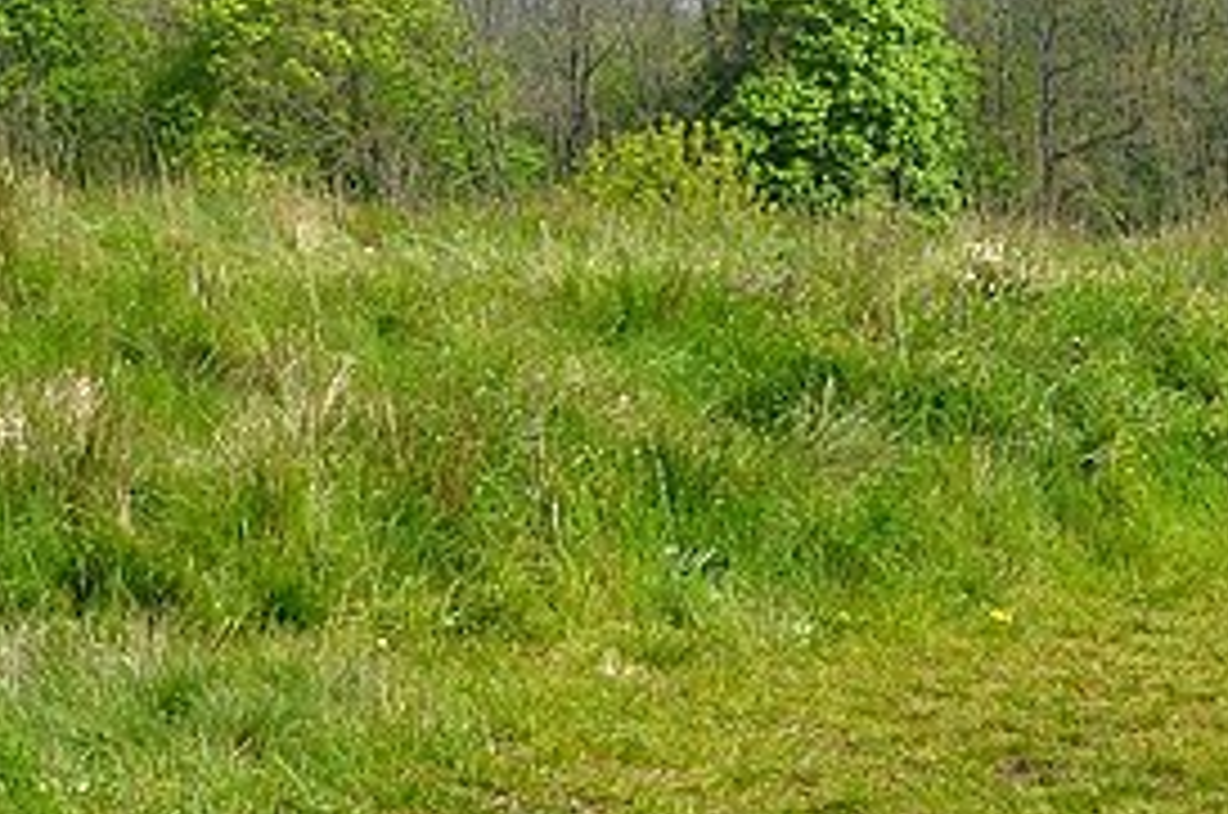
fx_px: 4210
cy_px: 220
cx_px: 1363
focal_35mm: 124
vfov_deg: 11.0
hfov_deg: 16.1
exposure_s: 1/200
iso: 100
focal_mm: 25
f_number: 8
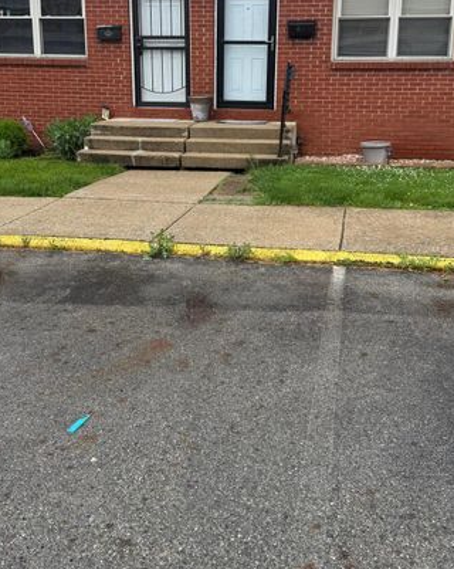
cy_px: 212
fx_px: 656
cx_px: 233
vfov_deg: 46.5
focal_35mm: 39
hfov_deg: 38.2
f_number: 1.78
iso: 80
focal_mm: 6.76
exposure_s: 1/1042
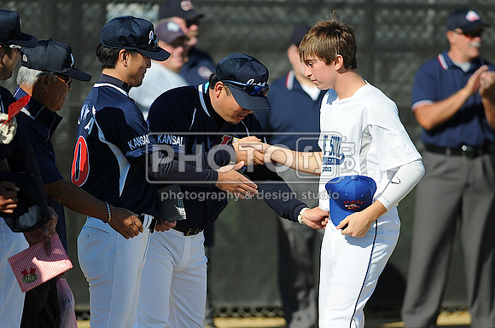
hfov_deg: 4.6
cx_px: 248
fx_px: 6179
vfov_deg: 3.0
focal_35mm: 450
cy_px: 164
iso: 200
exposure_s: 1/2000
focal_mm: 300
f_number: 4
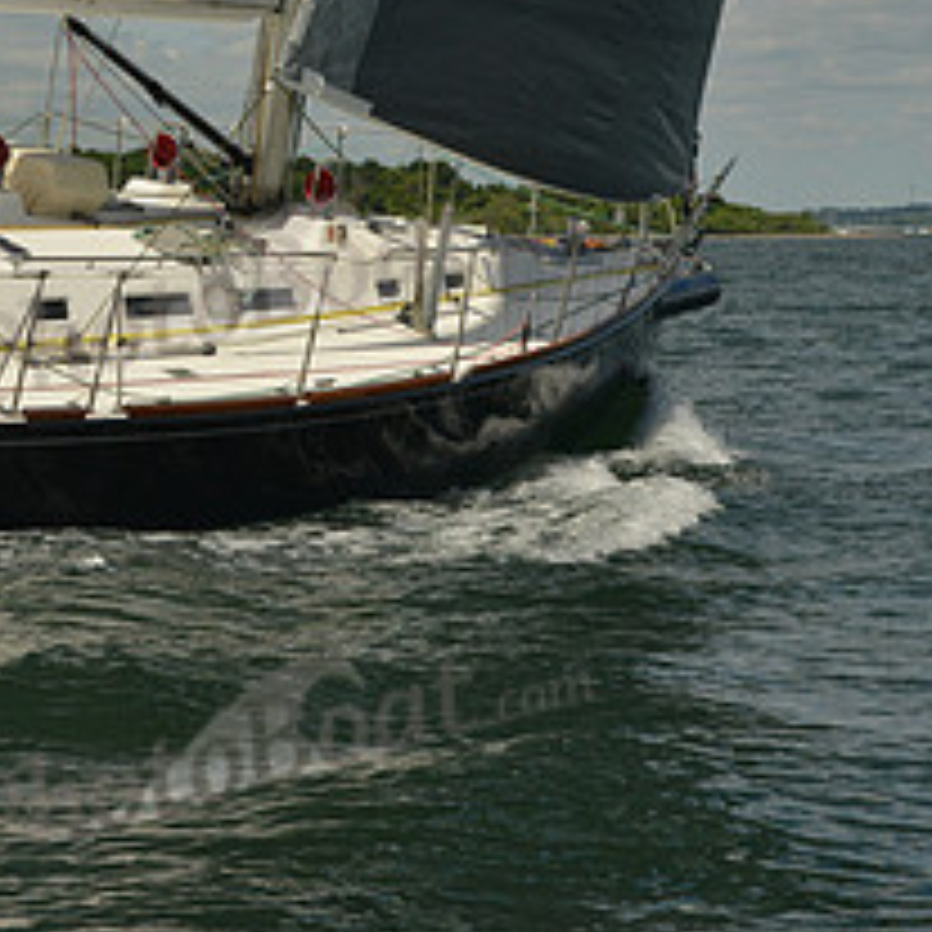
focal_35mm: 167
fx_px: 5087
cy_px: 119
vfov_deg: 10.4
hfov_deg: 10.3
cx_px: -270
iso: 400
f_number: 8
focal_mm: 70
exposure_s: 1/800
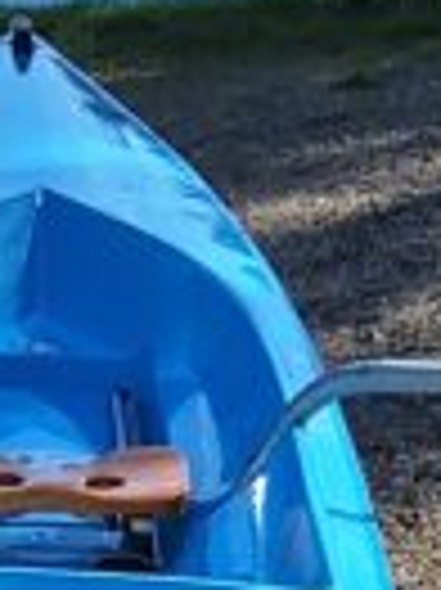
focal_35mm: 180
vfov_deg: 9.9
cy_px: 1342
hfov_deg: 8.2
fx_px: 3063
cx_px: 140
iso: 40
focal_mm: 5.54
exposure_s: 1/3311
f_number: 1.8
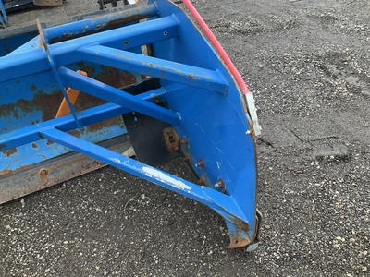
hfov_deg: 61.7
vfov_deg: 48.2
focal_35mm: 29
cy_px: 138
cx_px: 185
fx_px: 310
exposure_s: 1/122
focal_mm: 3
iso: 32
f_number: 1.8
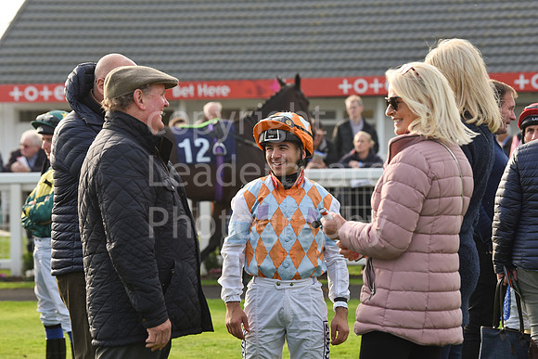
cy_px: 180
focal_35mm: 135
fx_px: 2018
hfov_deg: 15.2
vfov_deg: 10.2
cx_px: 269
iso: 640
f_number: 5.6
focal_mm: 135
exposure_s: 1/1000
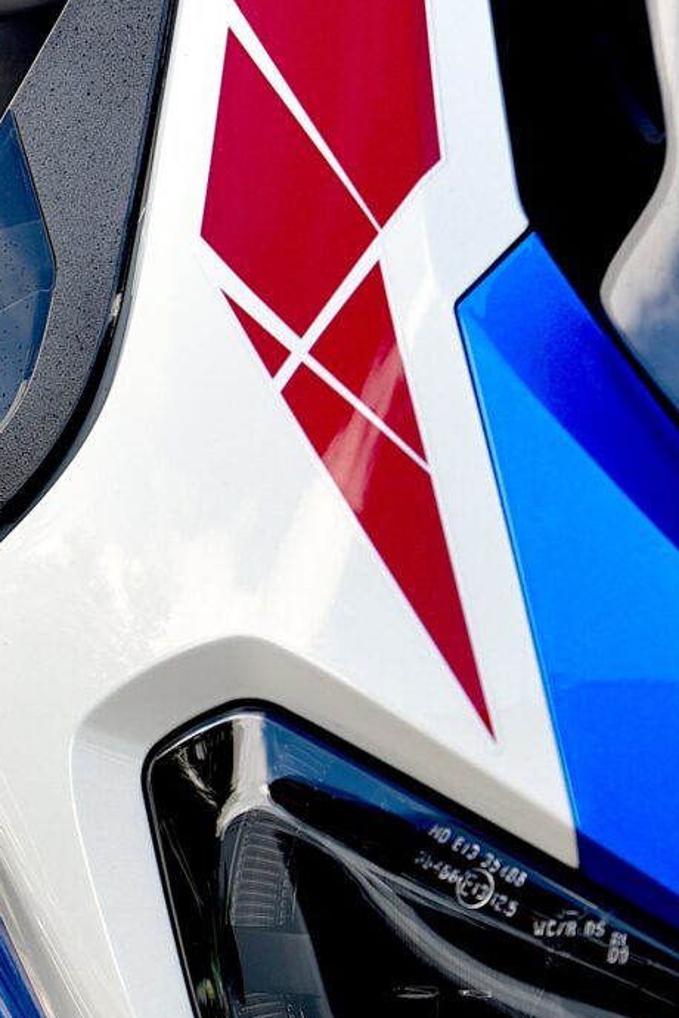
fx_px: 7348
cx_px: -1
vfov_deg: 7.8
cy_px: 1250
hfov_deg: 5.3
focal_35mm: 260
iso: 100
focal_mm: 70
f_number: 4.5
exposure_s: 1/80
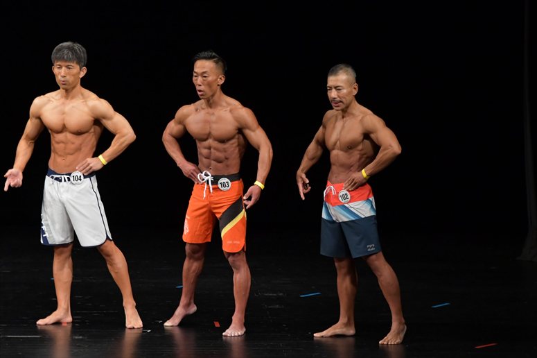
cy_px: 179
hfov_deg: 7.6
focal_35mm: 270
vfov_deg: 5.1
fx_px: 4026
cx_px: 268
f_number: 5.6
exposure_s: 1/400
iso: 3200
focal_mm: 180
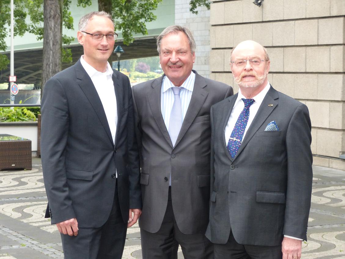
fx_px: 1156
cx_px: 172
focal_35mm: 116
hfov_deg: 17.0
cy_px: 130
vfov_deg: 12.8
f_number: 4
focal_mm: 20.9
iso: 400
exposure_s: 1/500
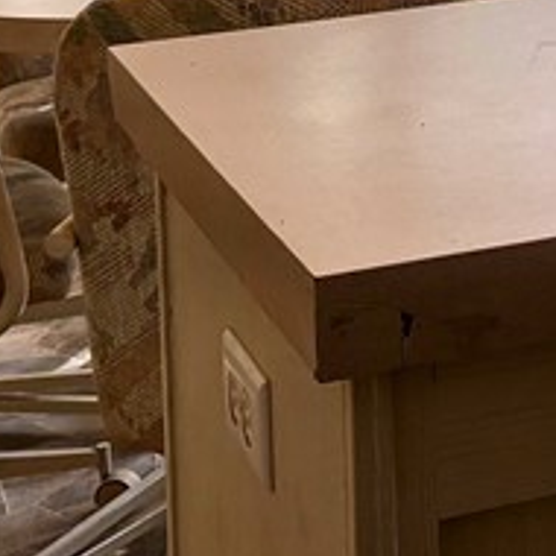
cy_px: -319
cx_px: 916
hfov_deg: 13.0
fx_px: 2253
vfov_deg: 13.2
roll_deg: +2.2
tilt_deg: -4.2
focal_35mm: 124
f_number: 1.6
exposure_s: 1/120
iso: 50
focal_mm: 5.96
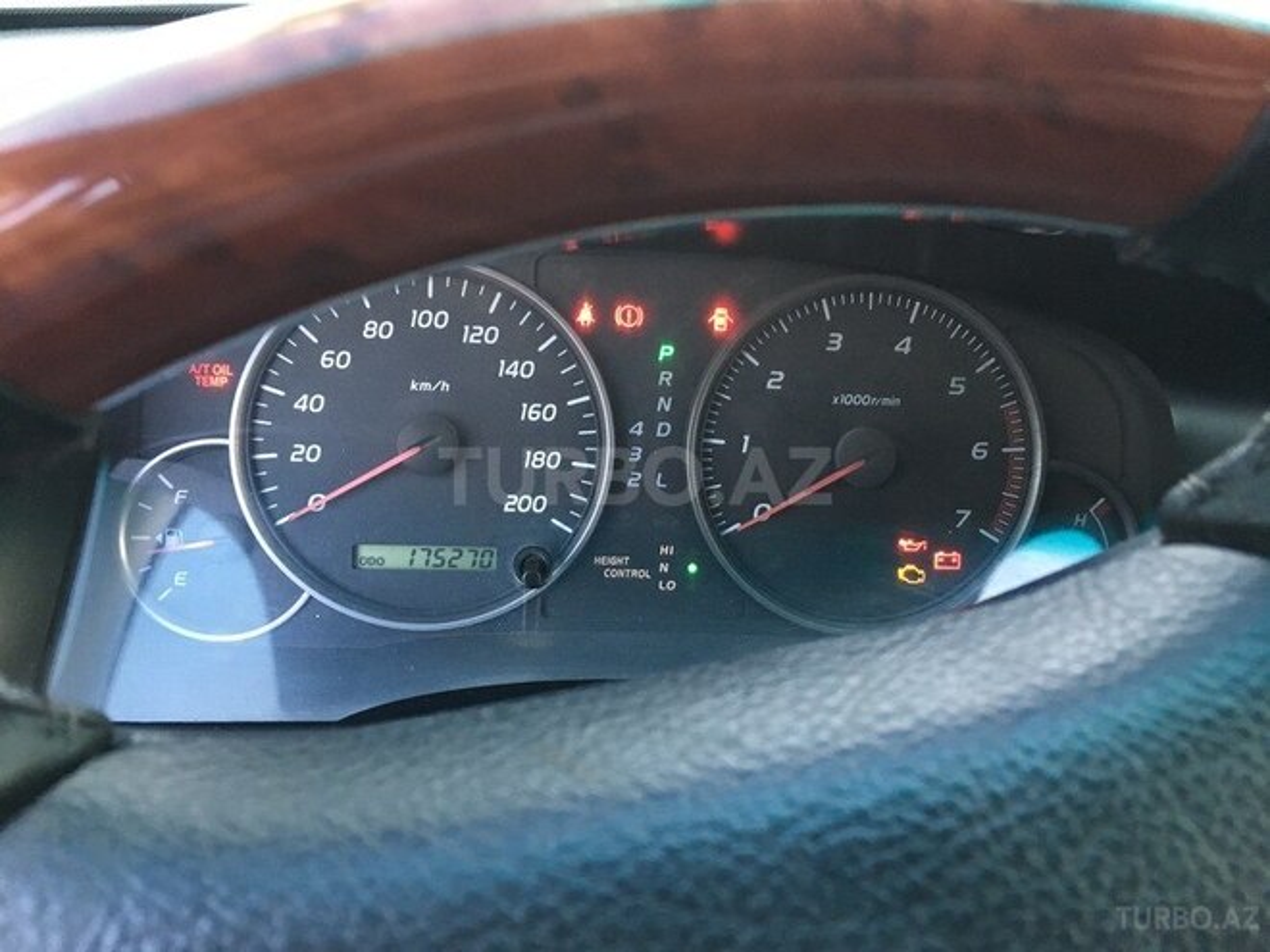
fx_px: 1064
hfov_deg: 61.7
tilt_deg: -36.3
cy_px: 476
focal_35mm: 29
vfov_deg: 48.2
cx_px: 635
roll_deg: -7.6
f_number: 2.2
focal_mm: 4.15
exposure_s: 1/33
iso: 200
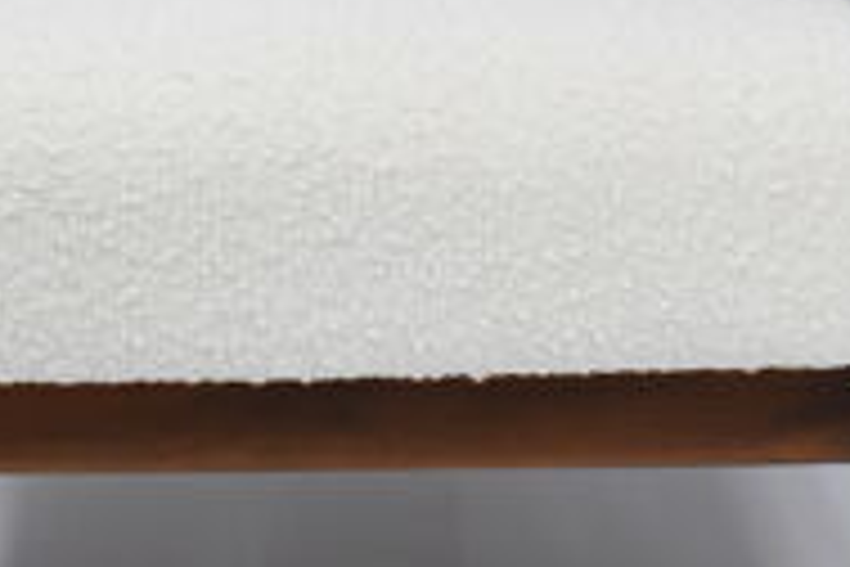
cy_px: 38
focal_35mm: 105
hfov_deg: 19.4
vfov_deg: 12.9
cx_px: 319
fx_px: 2479
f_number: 5.6
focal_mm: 22
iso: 800
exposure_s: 1/125
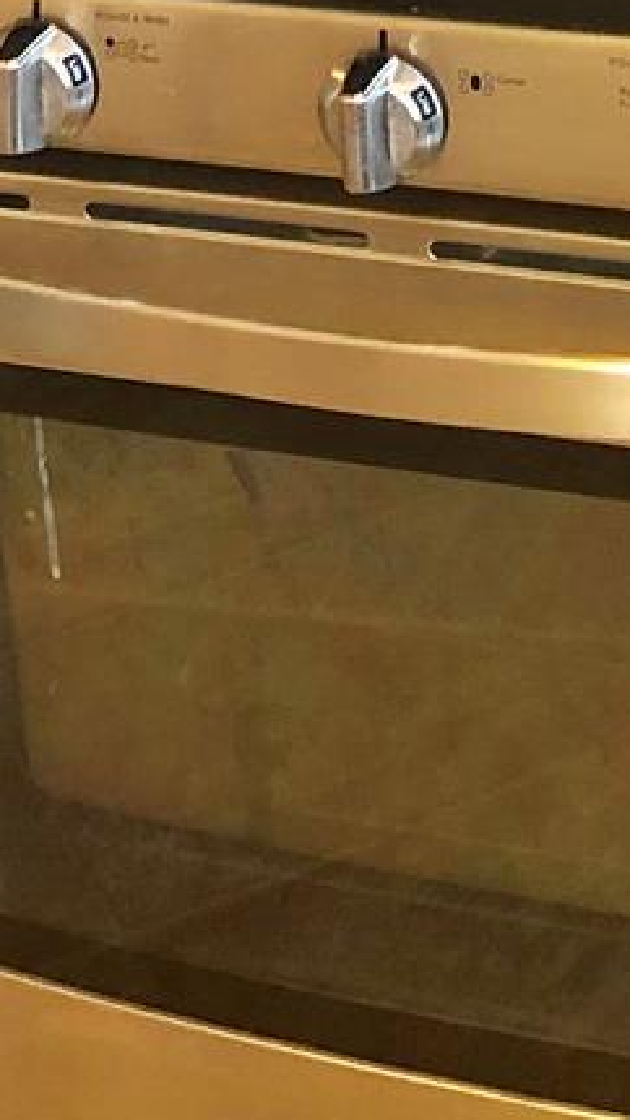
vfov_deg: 17.7
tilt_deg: -15.4
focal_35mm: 109
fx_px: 3236
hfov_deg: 11.1
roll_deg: +5.8
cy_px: -529
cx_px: 167
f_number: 1.8
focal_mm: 3.99
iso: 64
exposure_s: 1/15
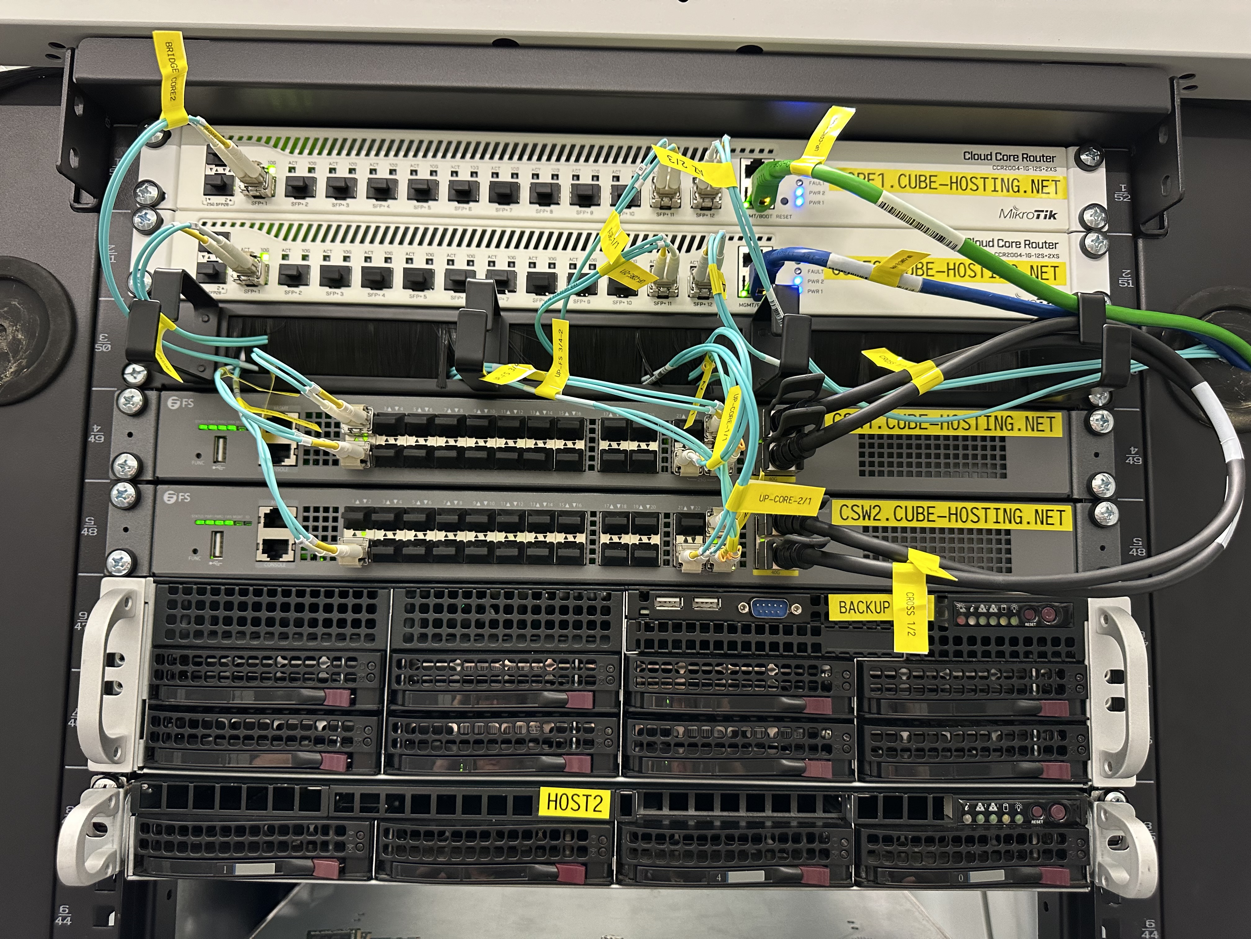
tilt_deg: +6.0
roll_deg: -0.7
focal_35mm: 24
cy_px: 470
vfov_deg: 56.8
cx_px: 626
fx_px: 867
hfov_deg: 71.6
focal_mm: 6.86
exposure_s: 1/50
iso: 400
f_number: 1.78
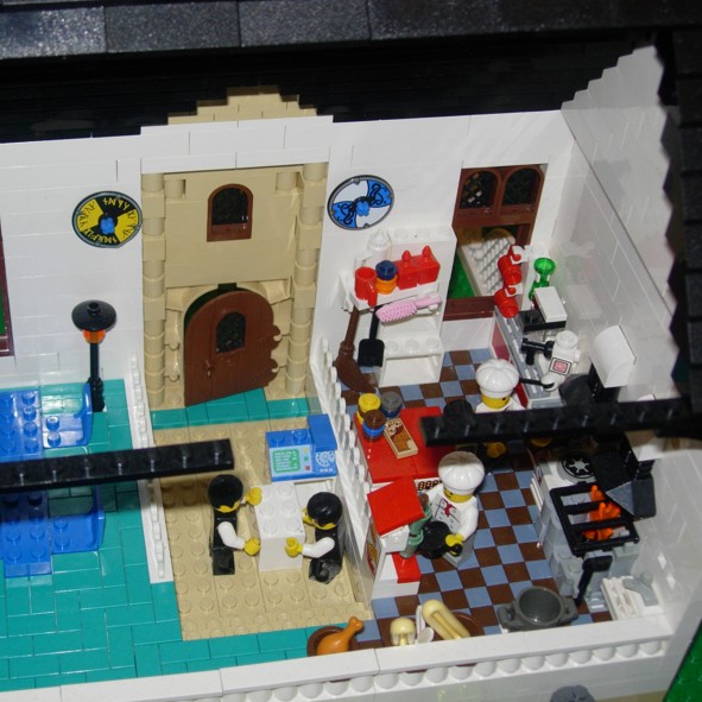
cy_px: 348
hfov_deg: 28.1
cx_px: 267
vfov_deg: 28.2
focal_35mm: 61
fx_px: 1400
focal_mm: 10.6
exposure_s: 1/64
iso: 79
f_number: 3.2
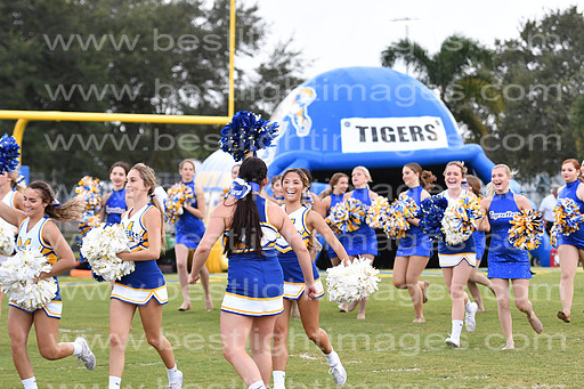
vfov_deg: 9.0
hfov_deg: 13.4
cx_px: 307
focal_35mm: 153
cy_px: 217
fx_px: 2481
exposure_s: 1/640
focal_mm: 90
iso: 800
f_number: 3.2
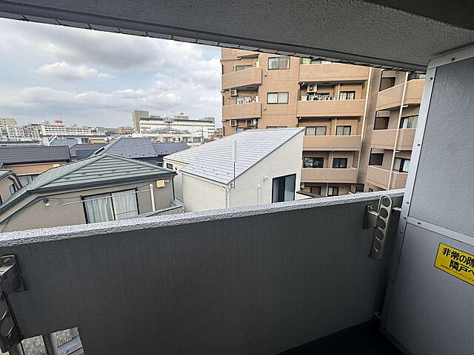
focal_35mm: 14
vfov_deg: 85.7
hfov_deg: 102.1
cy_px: 178
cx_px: 237
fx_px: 192
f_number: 2.2
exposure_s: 1/207
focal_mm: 2.22
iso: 40
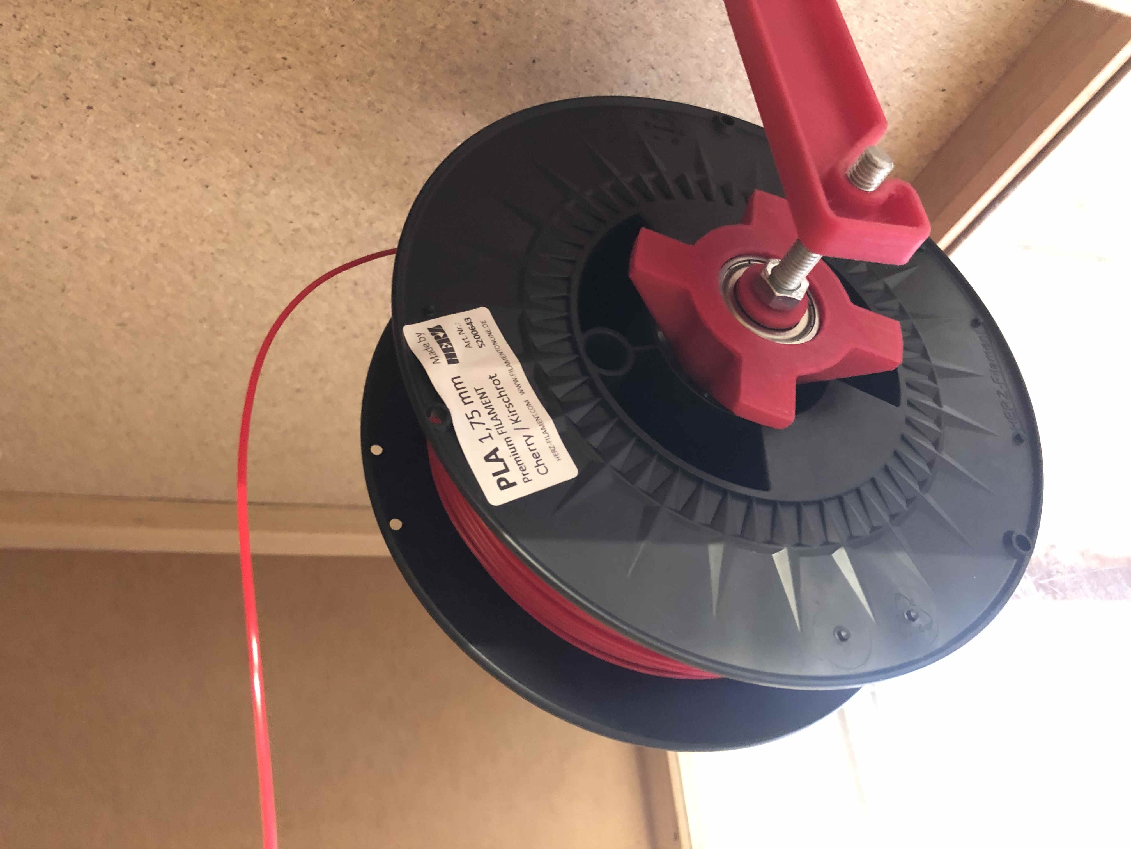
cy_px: 424
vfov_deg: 49.7
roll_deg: +7.7
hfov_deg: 63.4
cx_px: 566
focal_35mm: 28
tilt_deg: +31.6
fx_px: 915
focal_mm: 4
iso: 160
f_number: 1.8
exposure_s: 1/4
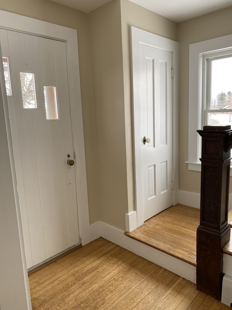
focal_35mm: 26
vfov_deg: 67.3
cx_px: 116
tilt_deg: -9.5
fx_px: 232
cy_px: 155
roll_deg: +2.1
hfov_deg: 53.1
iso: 40
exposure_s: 1/122
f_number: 1.8
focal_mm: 4.25
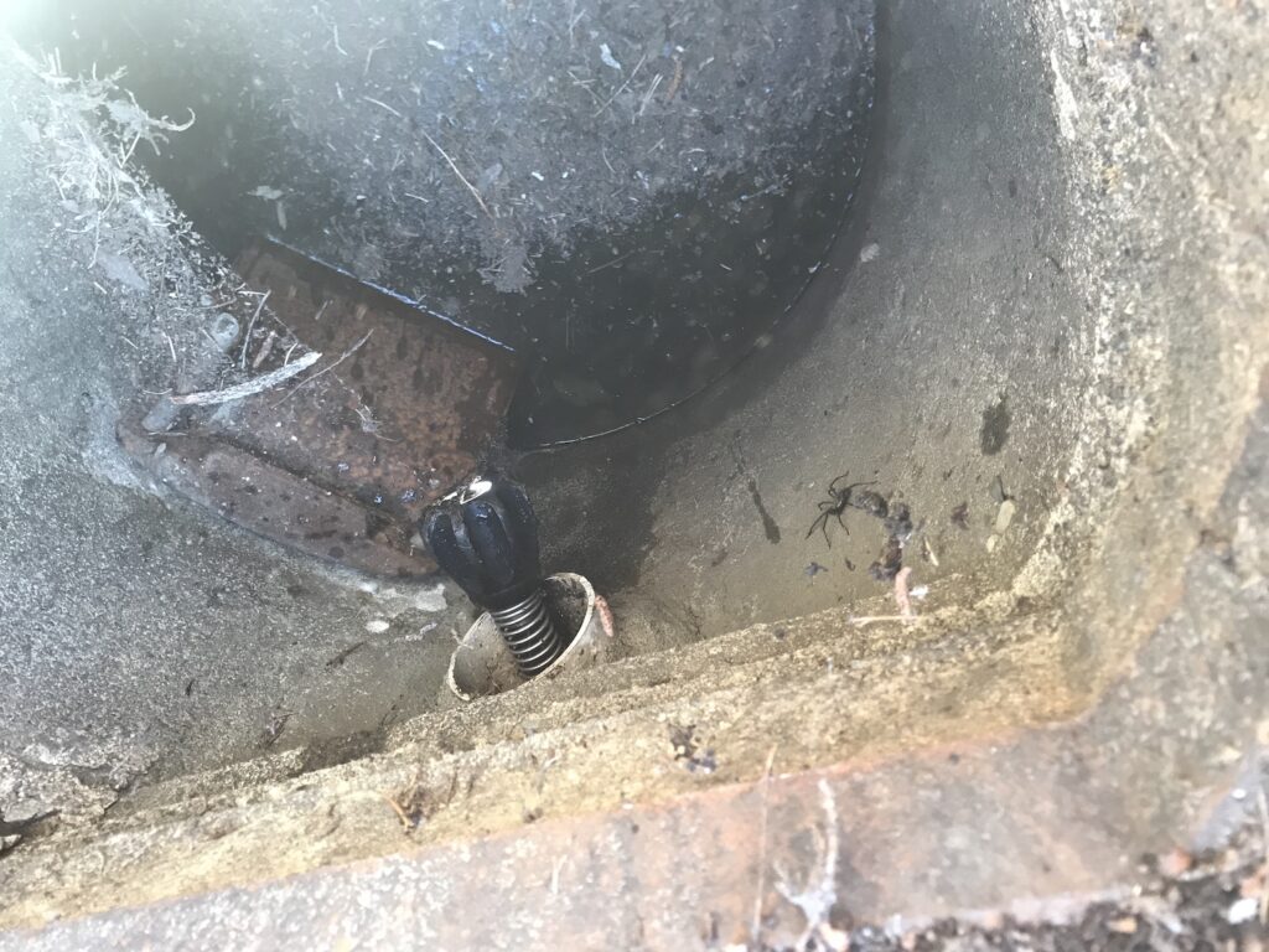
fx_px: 1026
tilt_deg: -56.1
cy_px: 476
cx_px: 634
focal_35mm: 28
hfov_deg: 63.4
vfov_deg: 49.7
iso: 32
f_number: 1.8
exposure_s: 1/24
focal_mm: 3.99
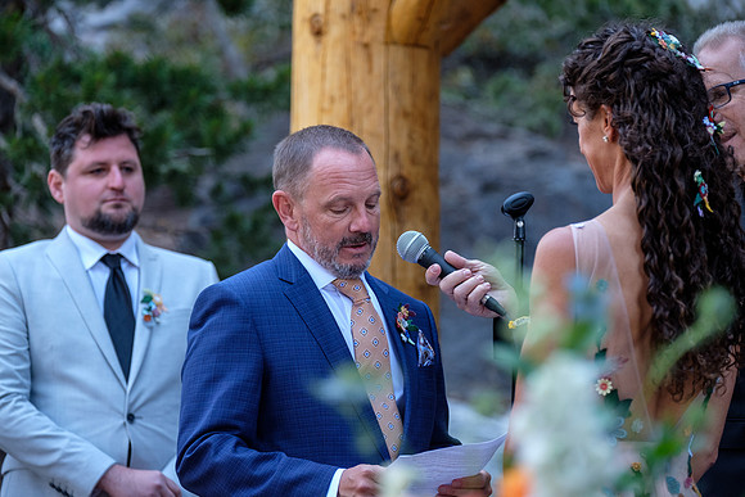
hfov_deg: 14.0
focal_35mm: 147
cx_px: 372
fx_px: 3043
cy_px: 248
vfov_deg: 9.3
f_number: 2.8
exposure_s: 1/200
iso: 1000
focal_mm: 98.2
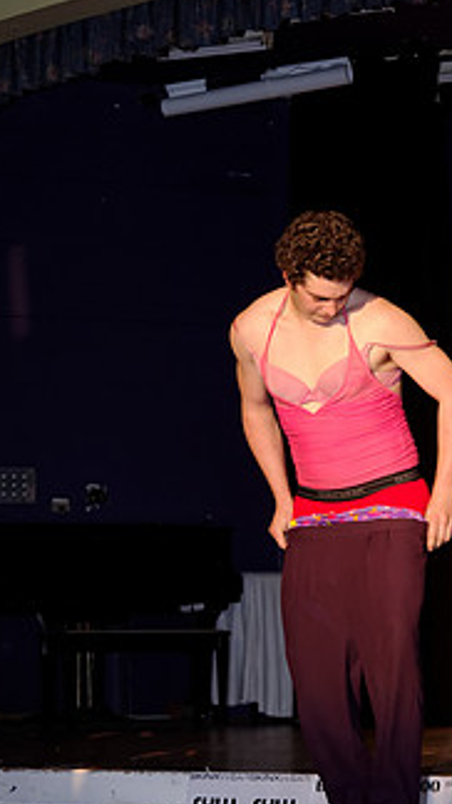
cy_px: 424
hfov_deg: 11.1
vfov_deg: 19.6
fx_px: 2325
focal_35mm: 109
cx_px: 294
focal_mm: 50
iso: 800
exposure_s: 1/160
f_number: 2.8
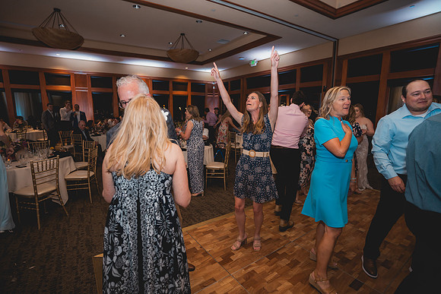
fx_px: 208
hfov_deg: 93.3
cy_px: 147
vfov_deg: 70.5
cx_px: 220
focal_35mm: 17
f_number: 2.8
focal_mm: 17
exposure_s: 1/60
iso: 1000
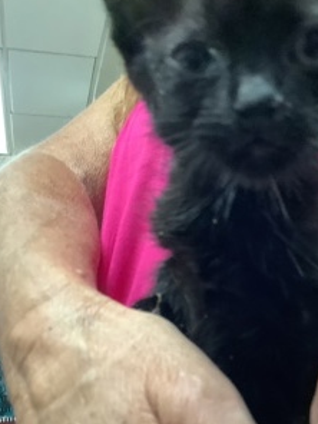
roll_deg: +2.6
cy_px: 245
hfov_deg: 32.8
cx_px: 194
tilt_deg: +13.6
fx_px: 539
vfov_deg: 42.8
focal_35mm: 44
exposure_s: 1/50
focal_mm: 3.3
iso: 320
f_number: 2.4
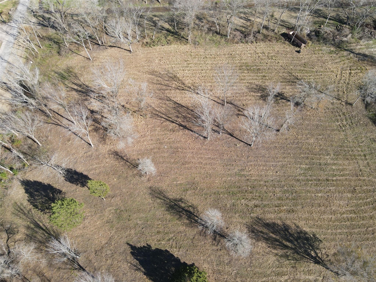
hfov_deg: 71.6
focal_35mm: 24
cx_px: 188
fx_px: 261
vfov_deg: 56.8
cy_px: 141
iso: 100
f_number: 2.8
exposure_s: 1/320
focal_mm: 4.5
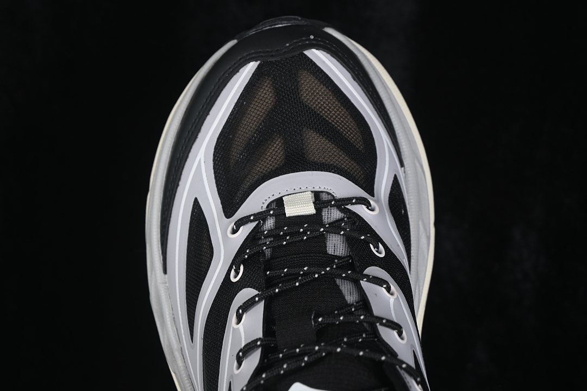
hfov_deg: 27.0
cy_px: 196
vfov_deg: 18.2
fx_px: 1223
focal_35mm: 75
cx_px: 294
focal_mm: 50
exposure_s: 1/60
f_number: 6.3
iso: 160
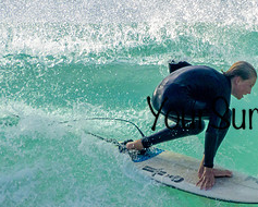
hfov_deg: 0.8
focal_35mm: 2293
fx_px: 17523
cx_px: 259
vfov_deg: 0.7
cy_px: 104
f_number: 11
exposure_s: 1/2000
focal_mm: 1000
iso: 1250
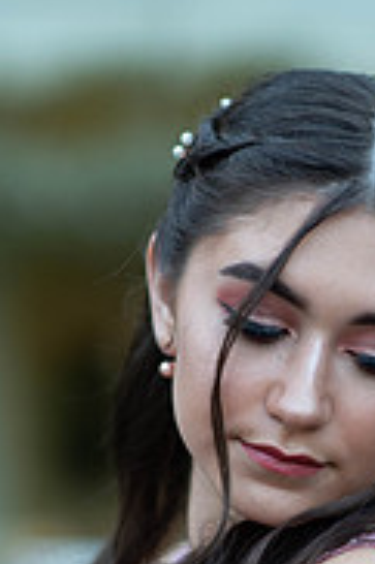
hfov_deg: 6.5
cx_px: 333
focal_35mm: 210
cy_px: 499
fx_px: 3287
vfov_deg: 9.8
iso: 250
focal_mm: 85
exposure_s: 1/640
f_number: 2
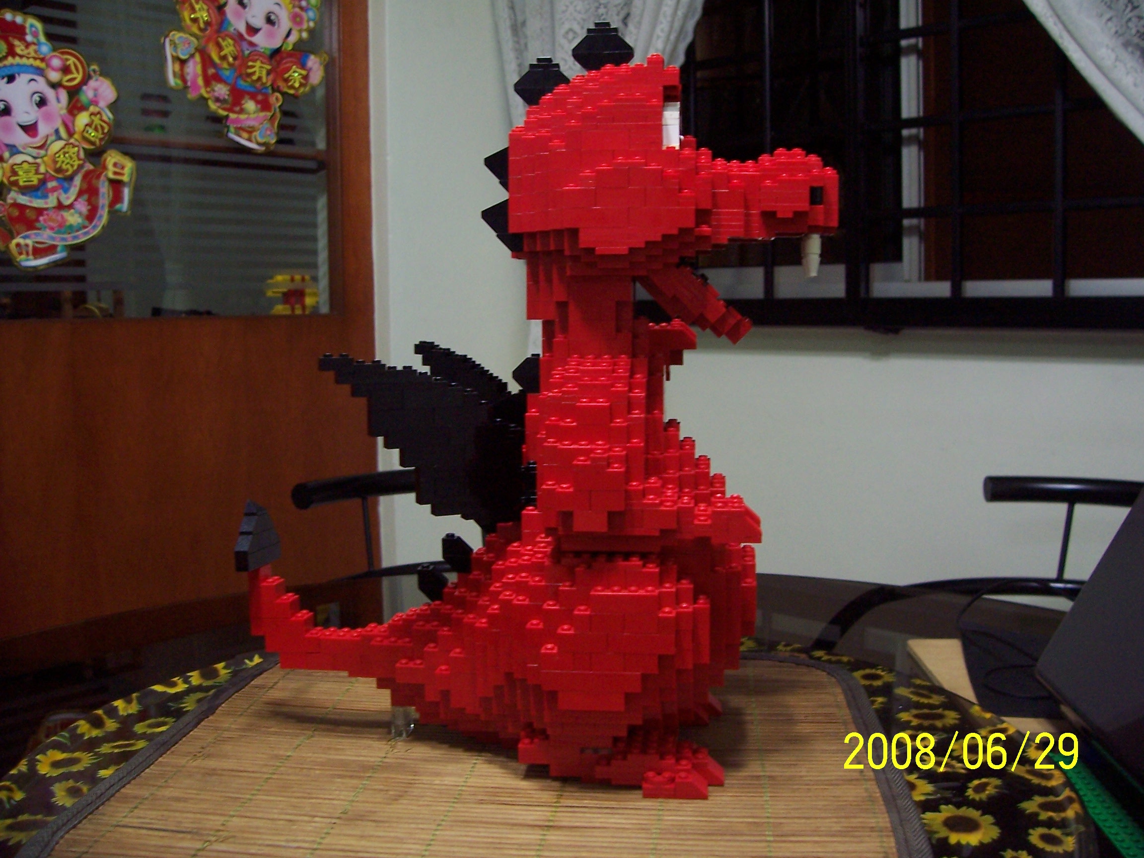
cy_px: 429
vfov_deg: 41.8
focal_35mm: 34
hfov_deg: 54.0
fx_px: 1124
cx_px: 572
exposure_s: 1/8
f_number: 2.7
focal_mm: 5.6
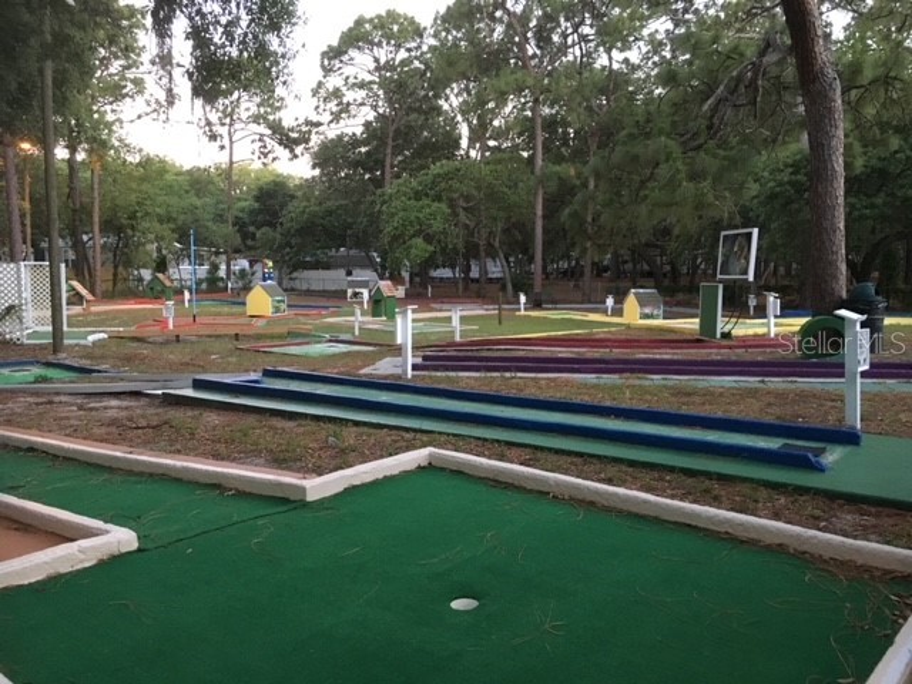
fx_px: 764
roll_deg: -1.2
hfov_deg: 61.7
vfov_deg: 48.2
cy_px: 342
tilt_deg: -5.3
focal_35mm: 29
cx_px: 456
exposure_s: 1/20
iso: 200
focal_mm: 4.15
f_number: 2.2
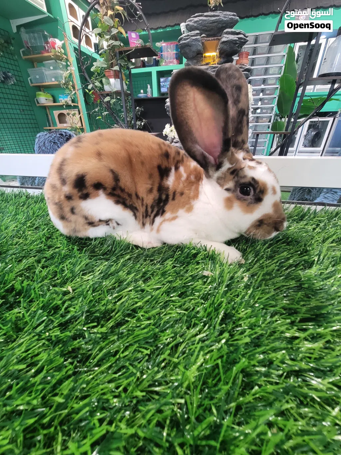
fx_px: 171
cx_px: 170
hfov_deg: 89.9
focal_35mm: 13
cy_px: 228
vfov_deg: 106.2
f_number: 2.2
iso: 160
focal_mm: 2.2
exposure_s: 1/50
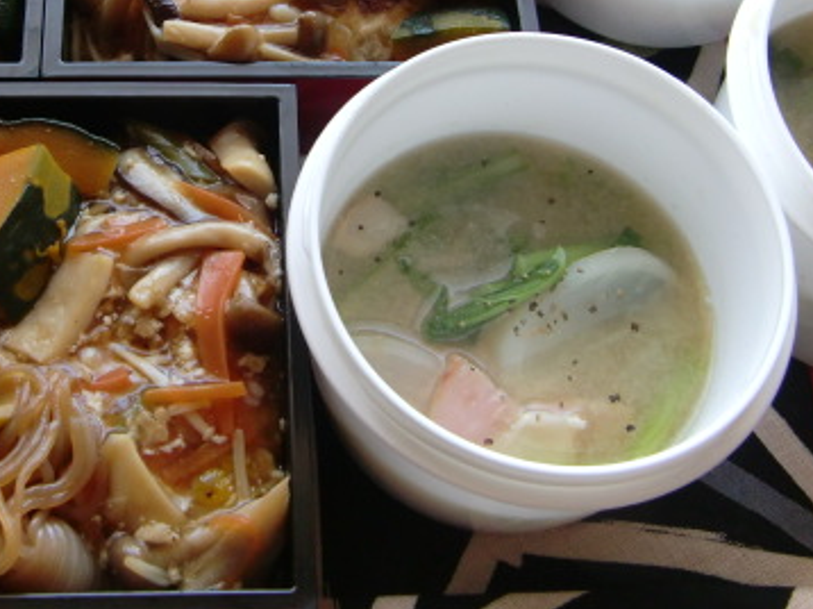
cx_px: 254
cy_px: 102
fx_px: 1385
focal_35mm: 59
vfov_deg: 24.3
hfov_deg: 32.4
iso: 200
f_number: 2.7
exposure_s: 1/80
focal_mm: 5.8
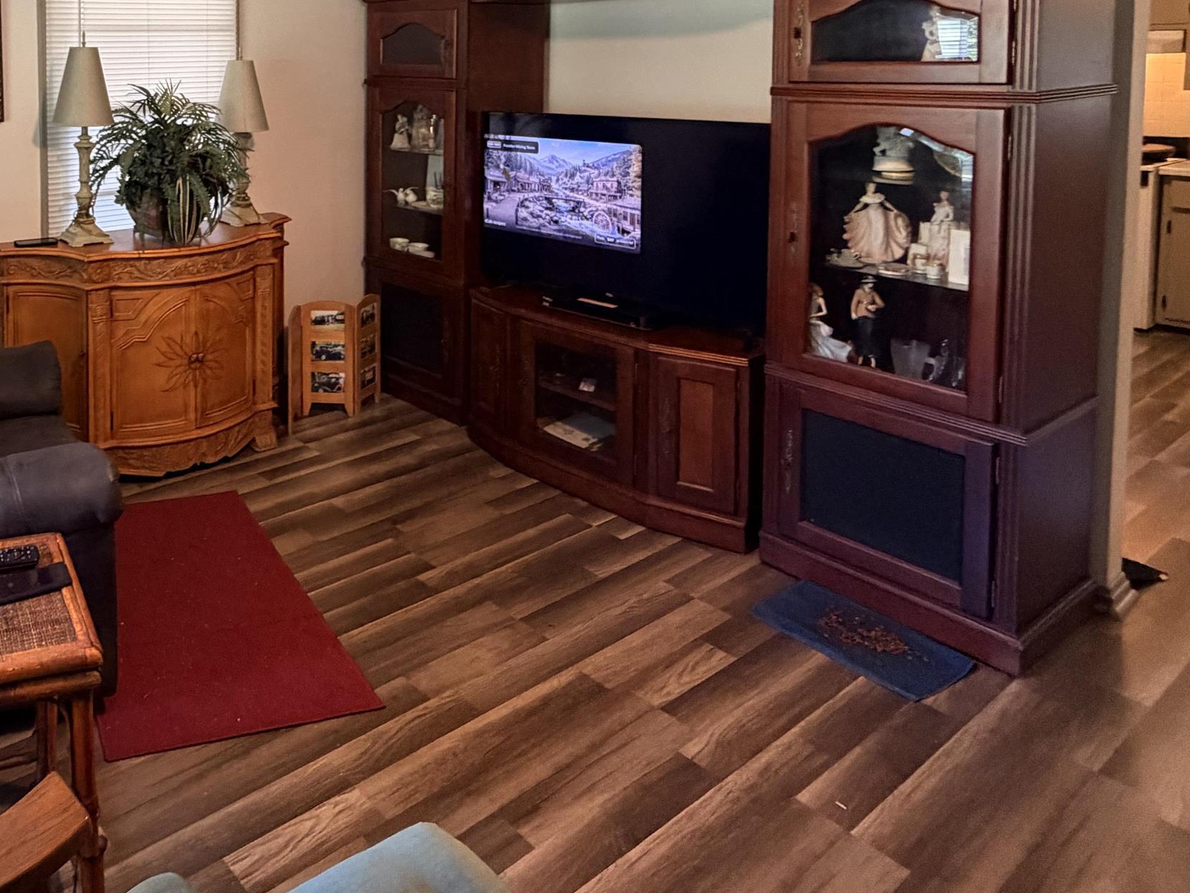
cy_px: 106
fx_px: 894
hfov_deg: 58.8
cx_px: 149
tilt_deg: -3.4
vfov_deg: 48.1
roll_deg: +0.1
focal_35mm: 26
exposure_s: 1/60
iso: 400
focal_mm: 2.22
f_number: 2.2
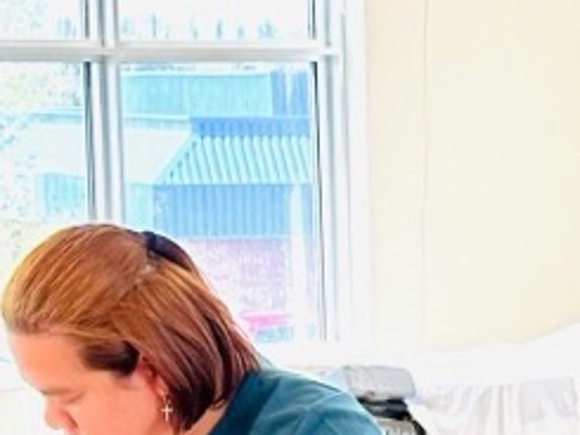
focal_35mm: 235
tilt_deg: -4.7
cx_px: 1167
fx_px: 3939
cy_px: 388
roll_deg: +0.1
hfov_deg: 8.0
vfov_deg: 6.3
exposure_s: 1/171
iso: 64
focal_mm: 6.86
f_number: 1.78
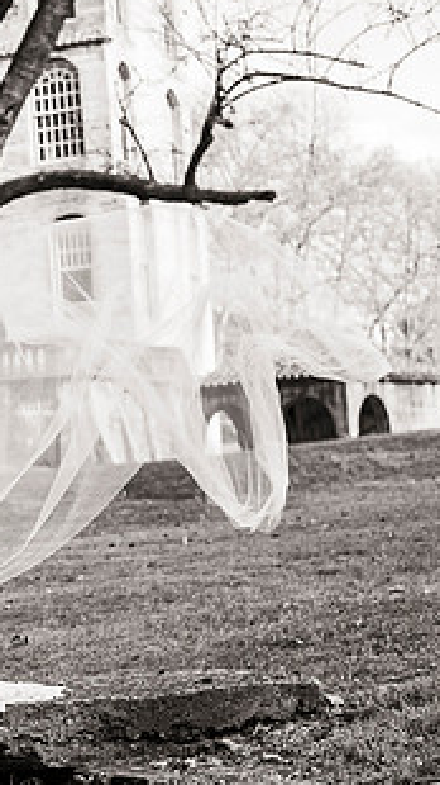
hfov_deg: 11.7
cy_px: 410
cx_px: -268
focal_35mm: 98
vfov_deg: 21.8
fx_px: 2036
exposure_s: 1/800
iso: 400
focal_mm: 50
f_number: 4
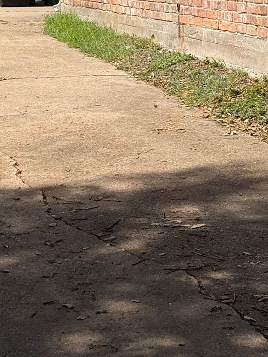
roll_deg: -0.7
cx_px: 35
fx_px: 1321
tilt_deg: +0.3
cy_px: -18
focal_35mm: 128
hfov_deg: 11.5
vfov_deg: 15.1
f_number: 1.78
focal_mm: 6.76
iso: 64
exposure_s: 1/5587
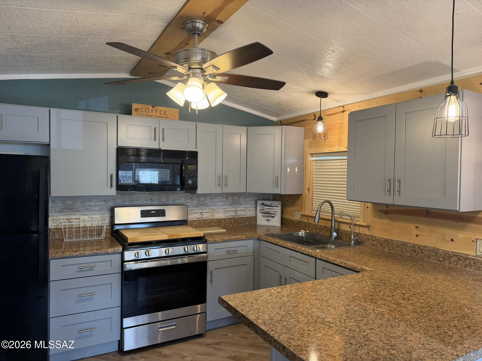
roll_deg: -0.3
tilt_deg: -2.2
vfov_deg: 56.8
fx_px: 334
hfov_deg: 71.6
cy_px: 180
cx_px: 241
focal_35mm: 24
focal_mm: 6.76
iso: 100
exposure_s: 1/60
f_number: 1.78
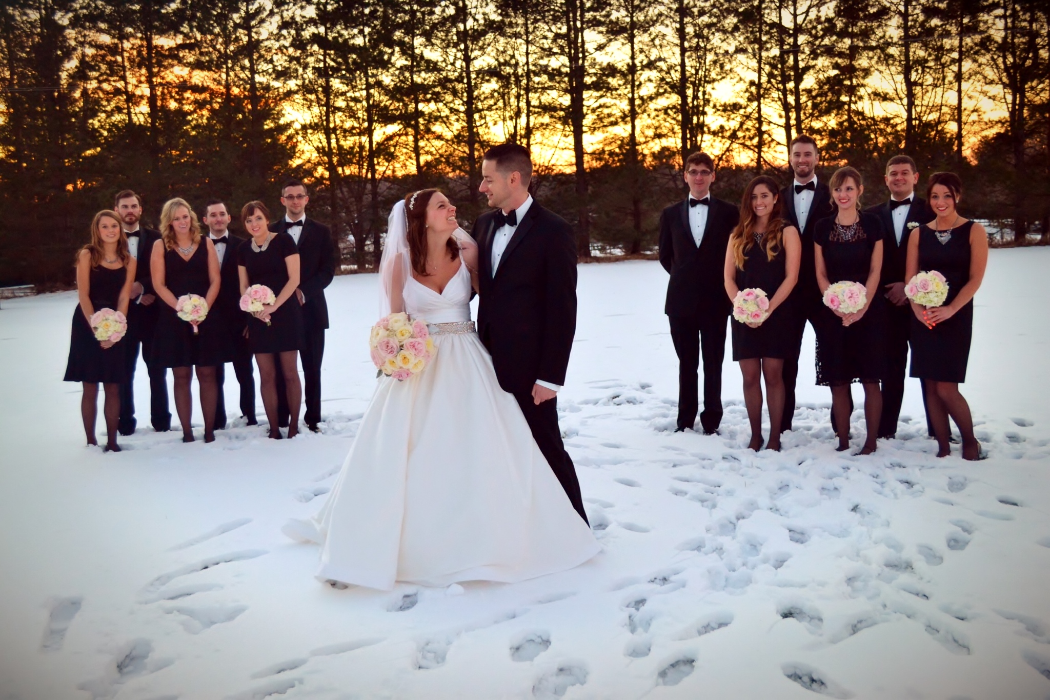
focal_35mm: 39
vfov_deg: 34.2
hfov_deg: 49.6
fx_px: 1137
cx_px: 525
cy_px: 350
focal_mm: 26
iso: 1100
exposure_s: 1/60
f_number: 4.2
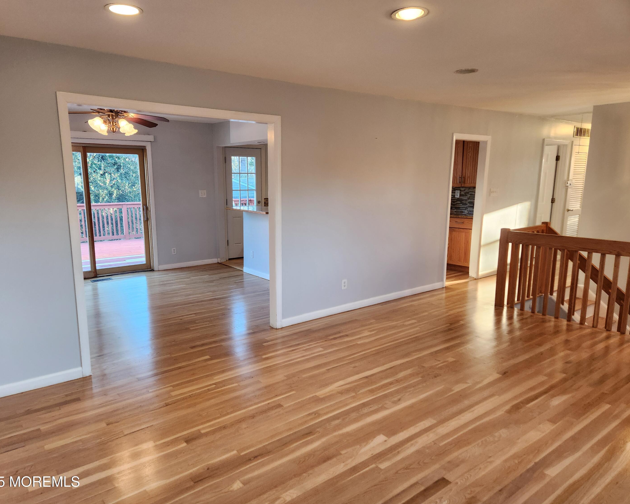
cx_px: 299
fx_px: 448
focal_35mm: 24
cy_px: 252
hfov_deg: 70.2
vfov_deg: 58.8
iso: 200
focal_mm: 5.4
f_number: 1.8
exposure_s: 1/120
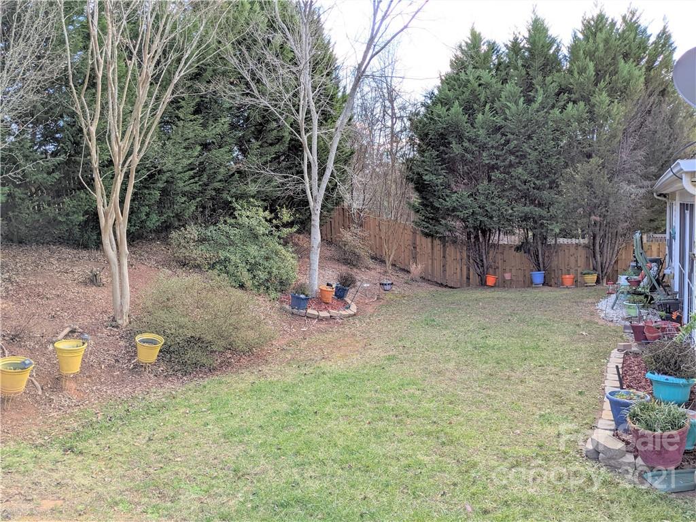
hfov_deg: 65.3
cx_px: 348
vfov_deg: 51.4
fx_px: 543
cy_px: 261
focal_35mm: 27
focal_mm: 4.38
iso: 47
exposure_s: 1/602
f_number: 1.73
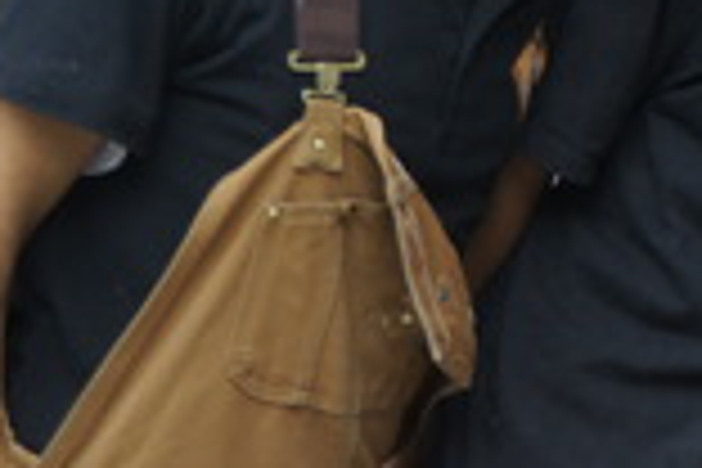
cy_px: -88
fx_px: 8170
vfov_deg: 3.3
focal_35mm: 419
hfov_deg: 4.9
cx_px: 1055
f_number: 5.6
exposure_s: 1/160
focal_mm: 90
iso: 320
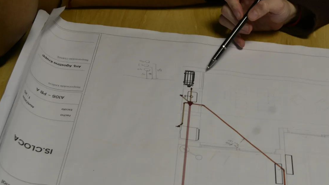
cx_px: 226
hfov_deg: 31.7
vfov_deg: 18.3
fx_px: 574
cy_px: 131
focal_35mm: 66
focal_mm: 29
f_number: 9
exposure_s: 1/13
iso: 140
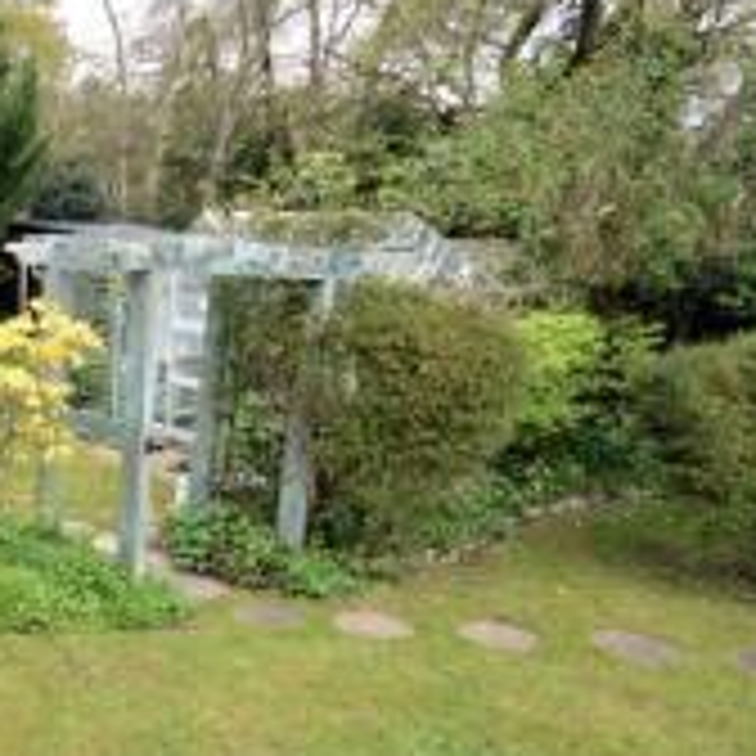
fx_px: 890
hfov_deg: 38.6
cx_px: -63
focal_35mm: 36
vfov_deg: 46.0
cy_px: 412
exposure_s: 1/200
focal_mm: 10
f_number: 8
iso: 400
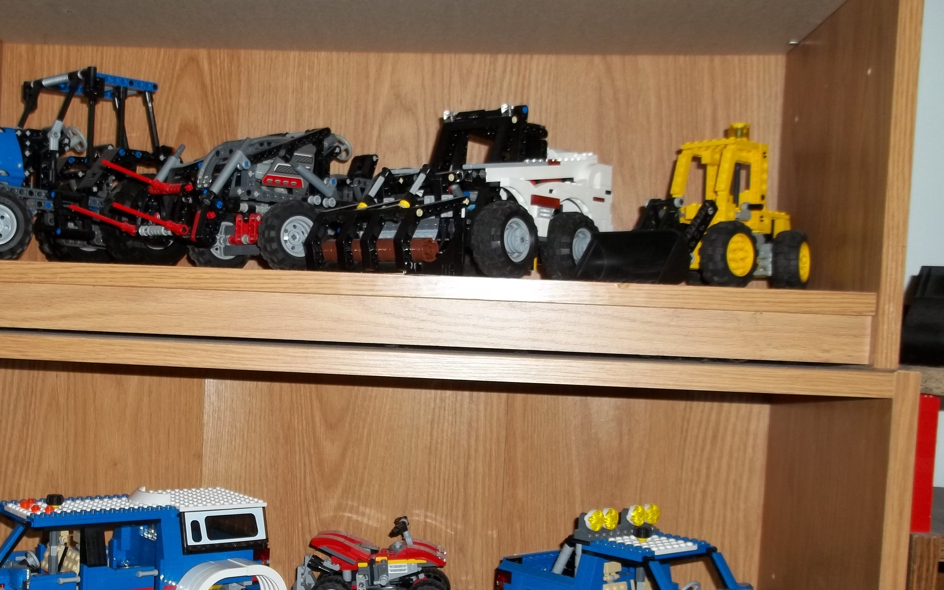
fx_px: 1183
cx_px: 346
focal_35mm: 46
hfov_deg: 43.1
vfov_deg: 27.8
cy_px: 393
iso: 64
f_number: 3.3
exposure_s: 1/30
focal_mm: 5.9
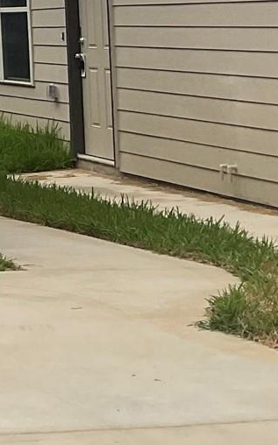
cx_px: -576
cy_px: 2
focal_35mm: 124
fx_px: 1505
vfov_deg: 16.5
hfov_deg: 8.6
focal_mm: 3
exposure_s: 1/781
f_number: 1.8
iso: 16
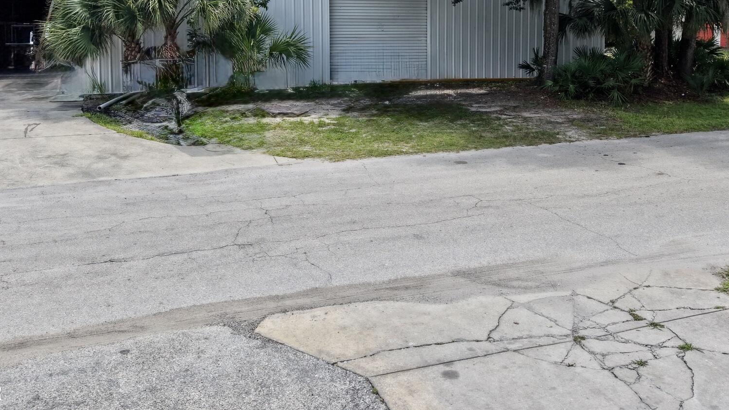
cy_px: 61
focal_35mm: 35
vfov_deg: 32.4
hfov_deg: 56.6
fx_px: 676
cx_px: 378
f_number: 1.8
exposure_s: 1/3200
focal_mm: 8.67
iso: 300
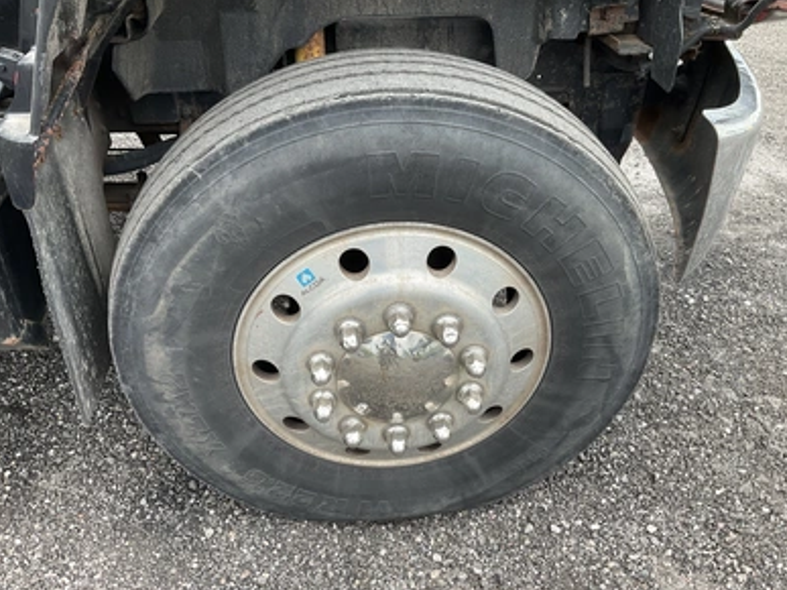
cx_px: 403
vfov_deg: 46.8
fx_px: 682
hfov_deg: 60.0
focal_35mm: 30
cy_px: 289
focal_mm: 3
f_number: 1.8
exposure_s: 1/136
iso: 20
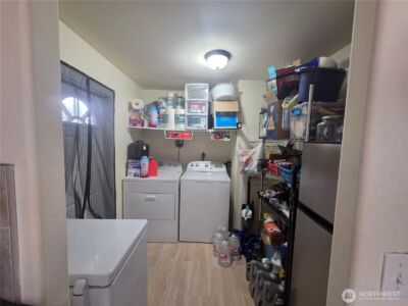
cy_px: 153
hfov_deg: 106.2
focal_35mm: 13
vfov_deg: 89.9
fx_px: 153
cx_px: 204
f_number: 2.2
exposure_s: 1/60
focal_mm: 2.2
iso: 500
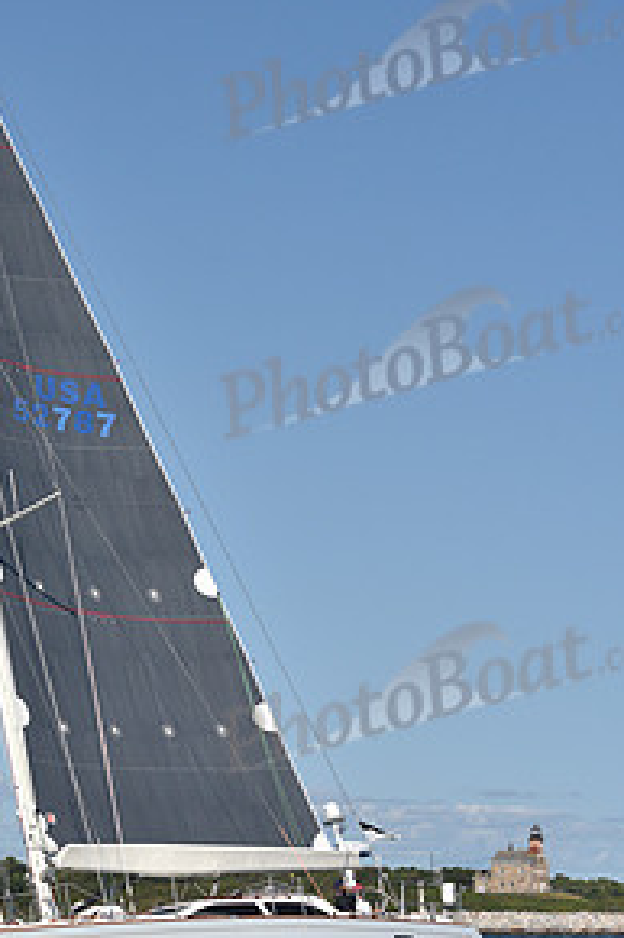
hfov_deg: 9.7
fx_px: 3644
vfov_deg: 14.7
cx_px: 53
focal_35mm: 140
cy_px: 569
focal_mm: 70
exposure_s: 1/1250
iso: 250
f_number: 5
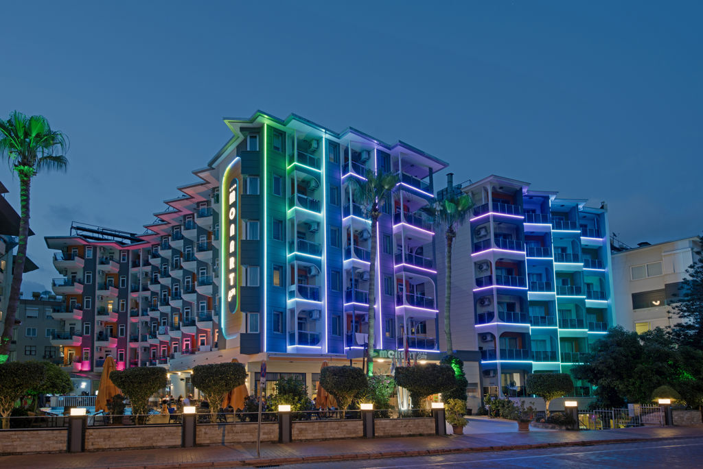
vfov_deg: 59.6
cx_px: 352
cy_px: 234
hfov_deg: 81.2
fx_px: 410
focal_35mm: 21
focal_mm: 21
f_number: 8
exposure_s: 3
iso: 100
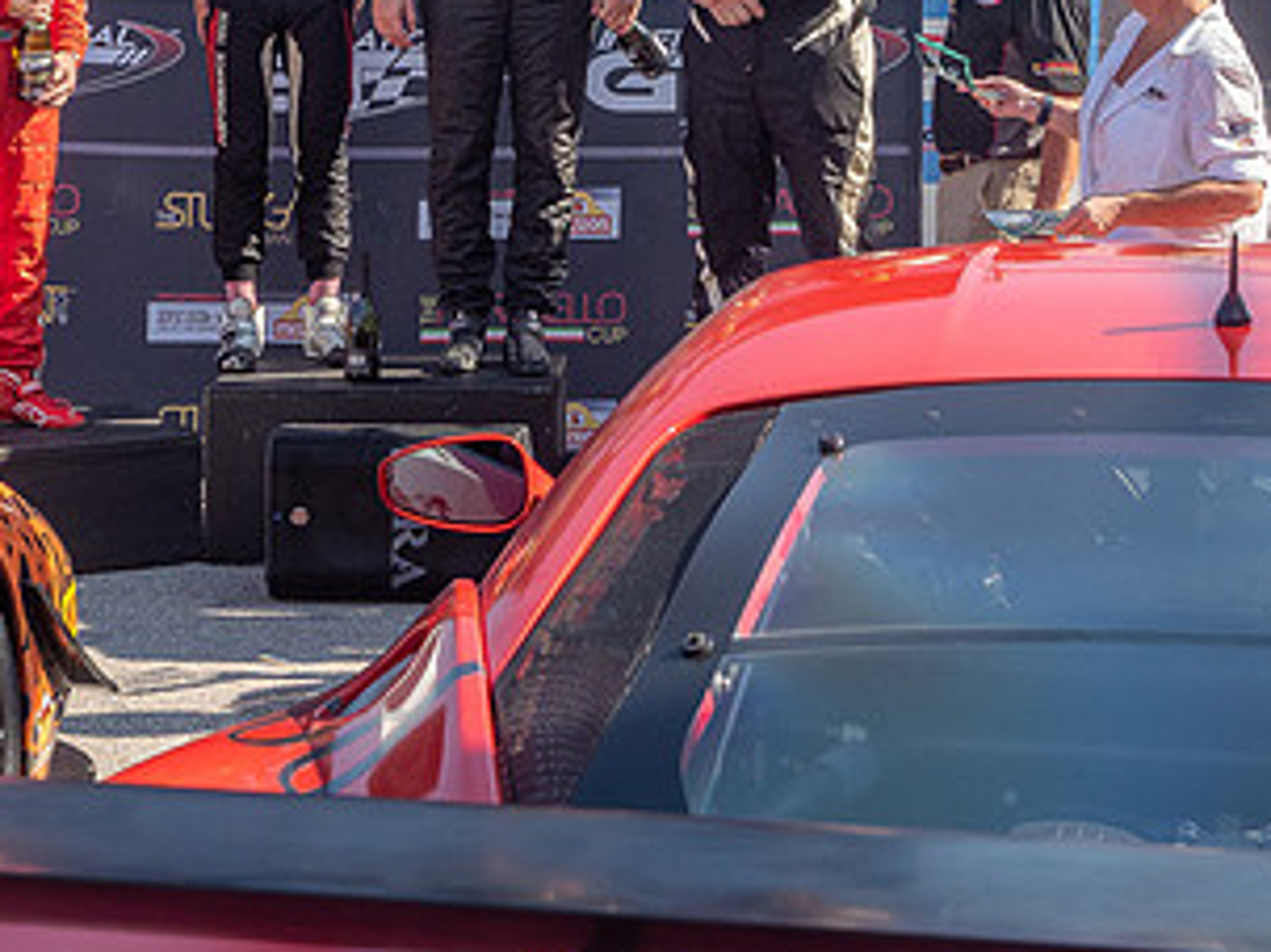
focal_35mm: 82
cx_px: 663
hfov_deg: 23.8
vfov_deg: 17.5
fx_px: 3010
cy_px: -15
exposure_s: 1/1000
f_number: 4.5
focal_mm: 17
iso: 200
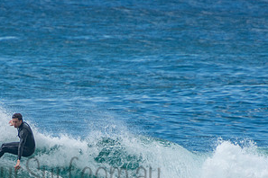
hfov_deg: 1.8
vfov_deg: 1.2
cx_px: 65
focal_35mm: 1172
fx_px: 8724
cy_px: 163
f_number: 5.6
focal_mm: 400
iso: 250
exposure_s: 1/1250
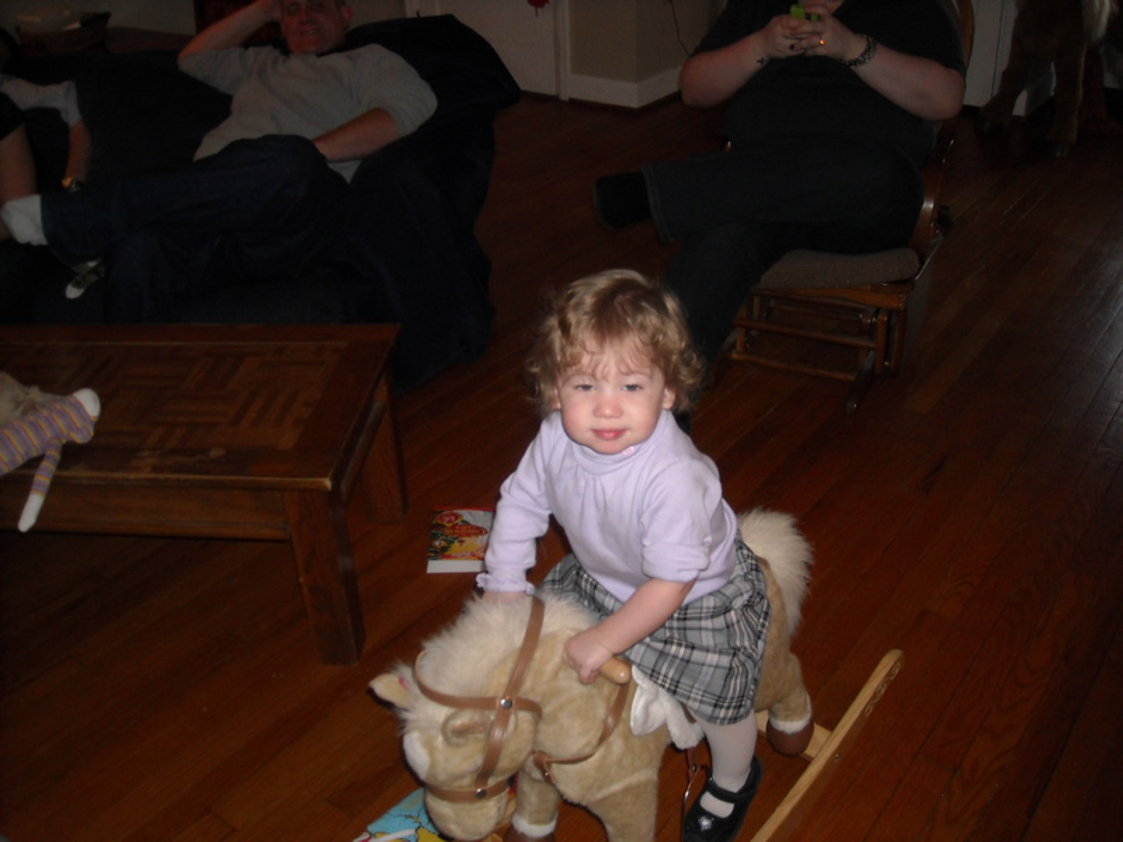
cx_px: 562
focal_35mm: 35
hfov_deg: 52.6
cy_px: 421
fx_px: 1135
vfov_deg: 40.7
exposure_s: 1/60
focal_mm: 5.7
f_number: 2.8
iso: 200
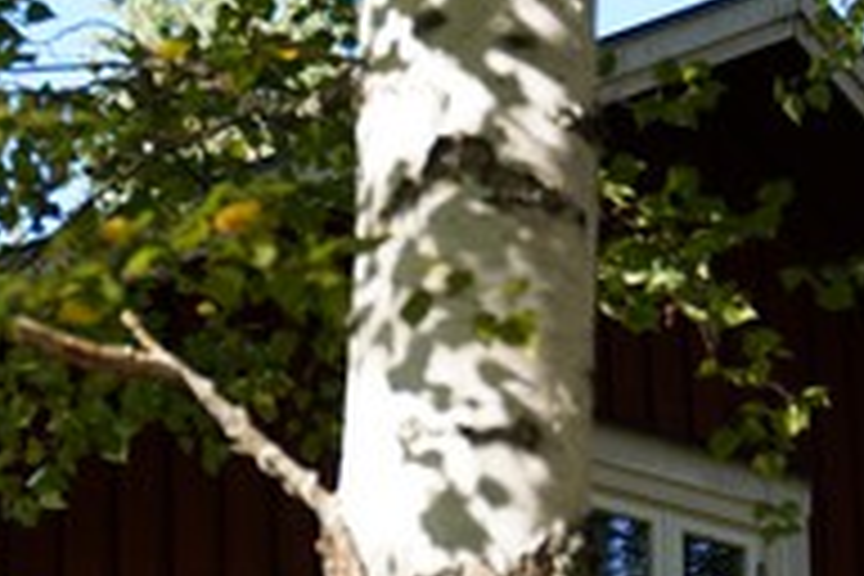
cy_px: 1114
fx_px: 4078
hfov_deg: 11.7
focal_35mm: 170
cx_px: -315
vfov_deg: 7.8
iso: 100
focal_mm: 40.7
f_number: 2.8
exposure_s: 1/320
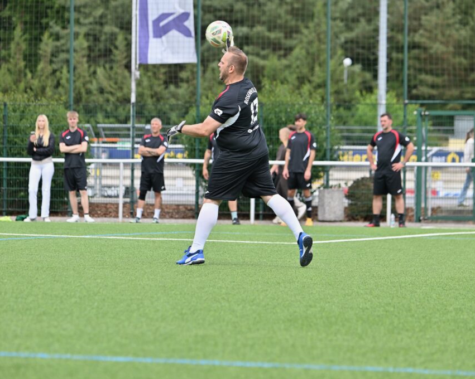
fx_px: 3176
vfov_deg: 6.8
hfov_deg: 8.6
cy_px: 190
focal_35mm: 226
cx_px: 231
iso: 400
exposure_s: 1/1600
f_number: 5.3
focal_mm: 200
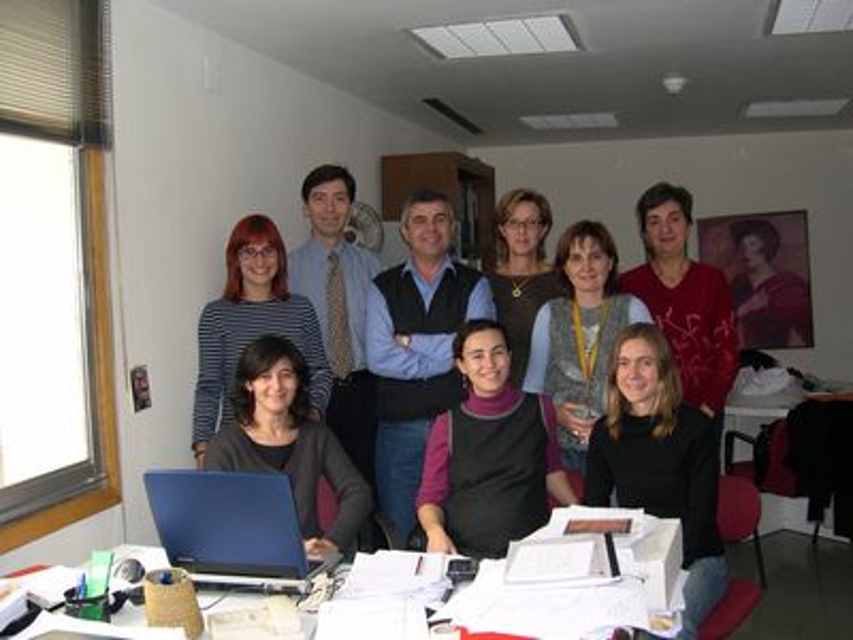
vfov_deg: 37.7
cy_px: 320
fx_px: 936
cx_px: 426
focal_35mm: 38
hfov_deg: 49.0
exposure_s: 1/60
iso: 108
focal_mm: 8
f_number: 2.8
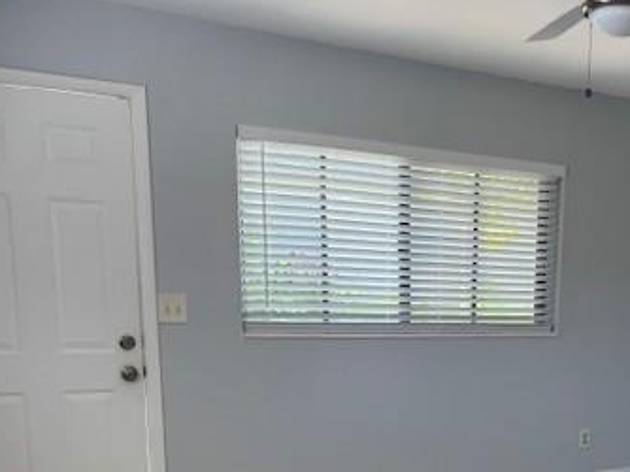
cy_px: 442
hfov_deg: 39.4
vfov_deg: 29.9
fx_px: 837
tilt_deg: -13.4
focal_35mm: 46
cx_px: 519
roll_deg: -3.0
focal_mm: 6.76
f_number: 1.78
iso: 64
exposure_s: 1/120
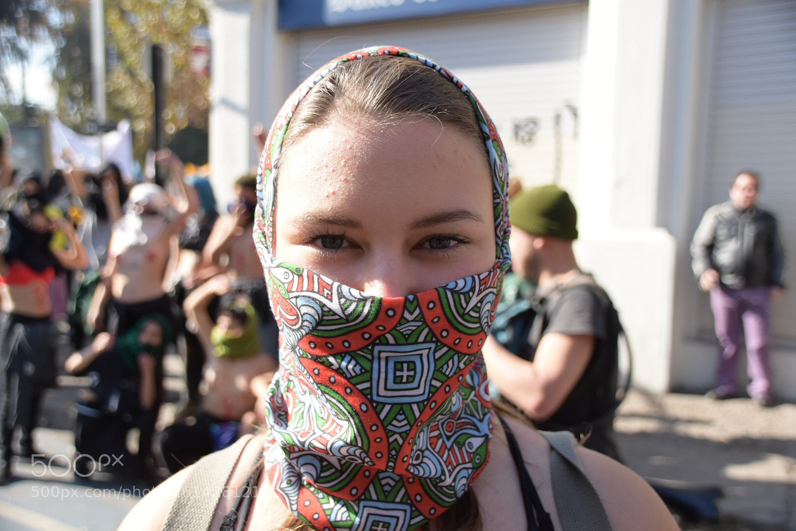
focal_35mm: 33
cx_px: 398
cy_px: 266
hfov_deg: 57.2
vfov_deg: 40.0
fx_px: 730
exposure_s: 1/1250
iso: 500
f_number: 3.8
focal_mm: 22
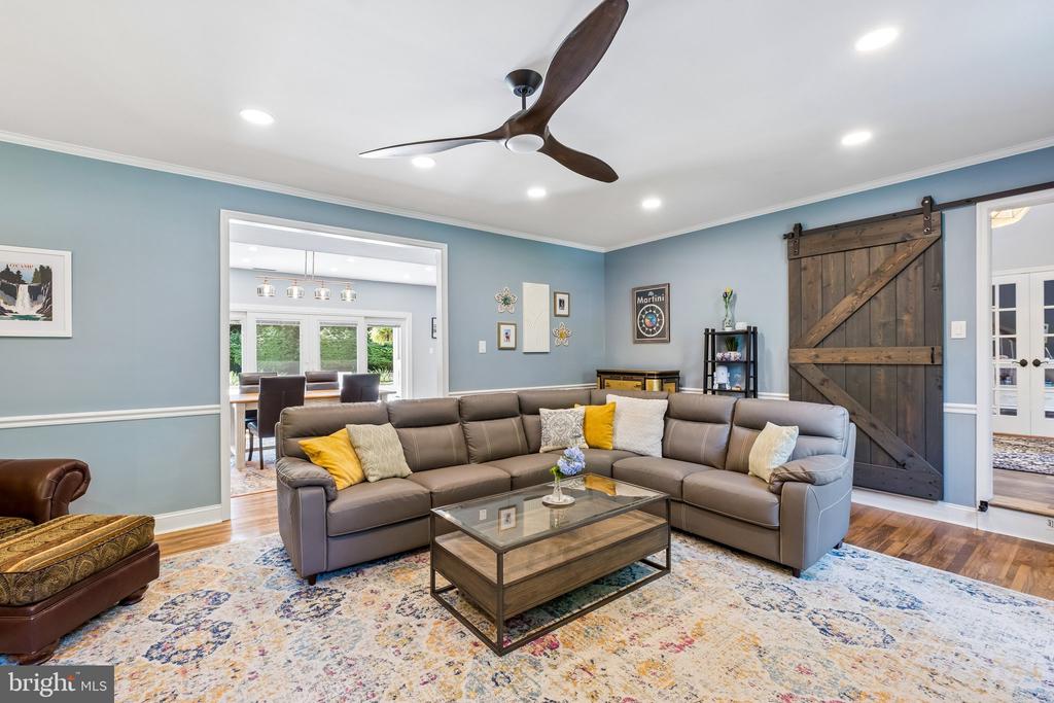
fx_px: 439
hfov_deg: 100.4
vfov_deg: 77.3
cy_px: 352
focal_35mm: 15
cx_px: 527
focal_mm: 10
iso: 250
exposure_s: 1/4
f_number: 8
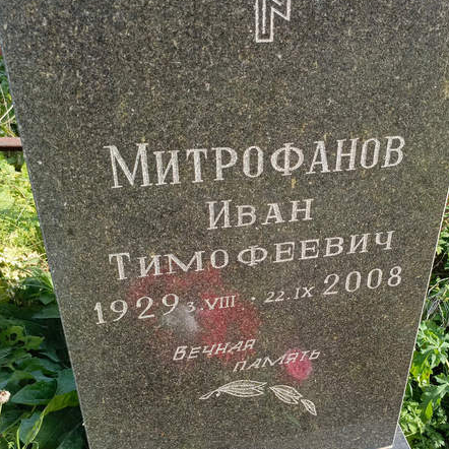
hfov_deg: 41.3
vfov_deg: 41.8
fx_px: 587
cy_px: 241
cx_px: 300
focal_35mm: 40
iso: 112
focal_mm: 4.76
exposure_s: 1/355
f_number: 1.69
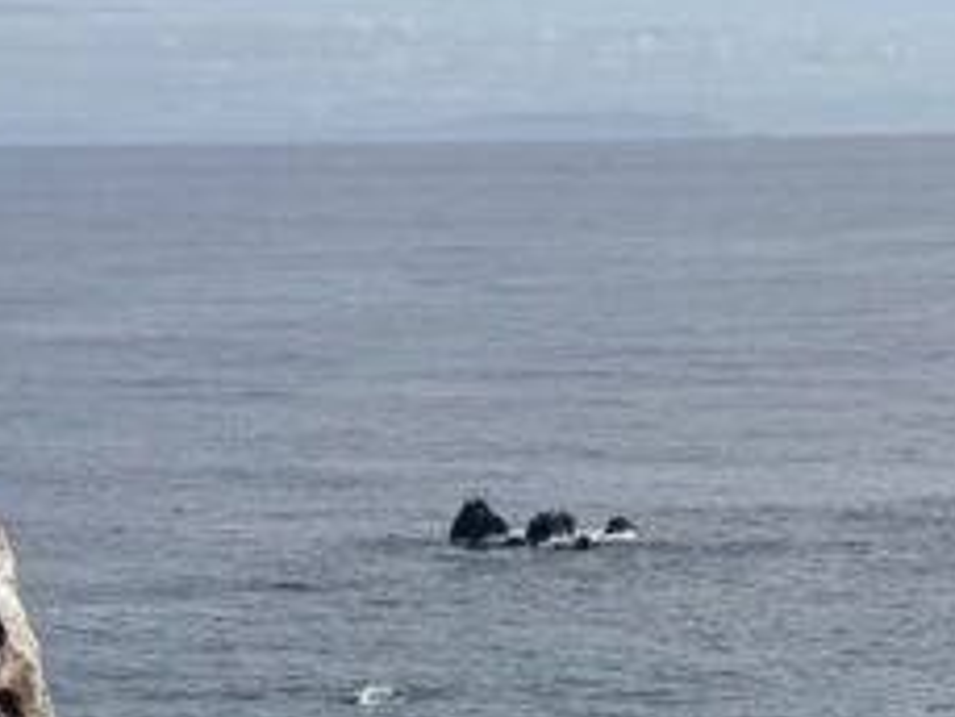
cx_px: 822
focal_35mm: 151
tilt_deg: -13.4
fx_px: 4168
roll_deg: -0.5
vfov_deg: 9.5
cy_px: 1130
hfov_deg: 13.0
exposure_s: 1/5319
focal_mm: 6.76
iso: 80
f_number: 1.78
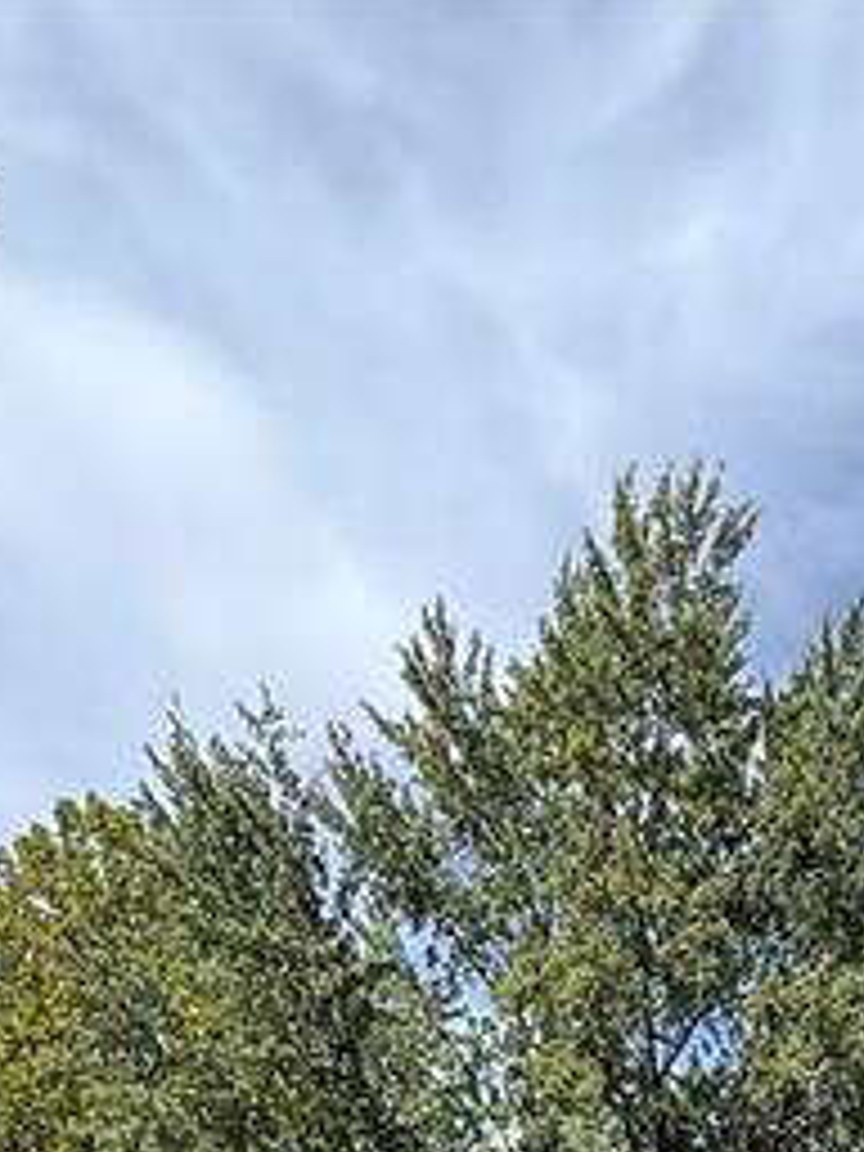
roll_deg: +0.7
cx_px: 760
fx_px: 1398
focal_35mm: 42
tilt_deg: +5.0
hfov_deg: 32.8
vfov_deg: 28.9
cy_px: 1714
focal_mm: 2.22
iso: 50
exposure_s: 1/585
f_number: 2.2
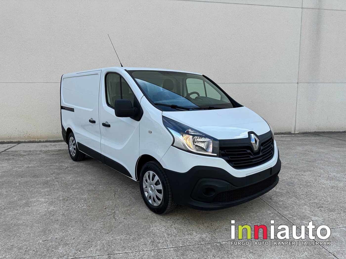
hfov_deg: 71.6
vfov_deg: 56.8
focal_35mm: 24
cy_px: 130
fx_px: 240
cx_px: 173
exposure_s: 1/3200
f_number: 1.8
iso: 80
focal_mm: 6.86
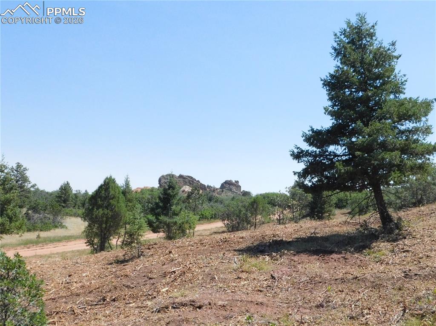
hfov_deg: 51.4
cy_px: 163
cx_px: 218
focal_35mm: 36
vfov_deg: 39.6
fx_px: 453
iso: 800
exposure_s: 1/1500
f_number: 7
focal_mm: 6.3
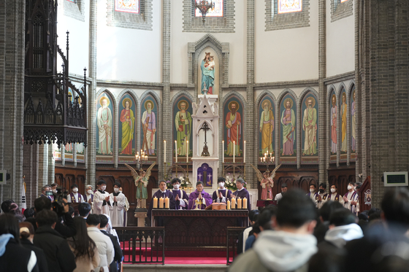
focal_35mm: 102
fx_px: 1158
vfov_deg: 13.4
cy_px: 136
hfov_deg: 20.0
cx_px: 204
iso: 2000
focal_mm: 102
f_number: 2.8
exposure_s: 1/200
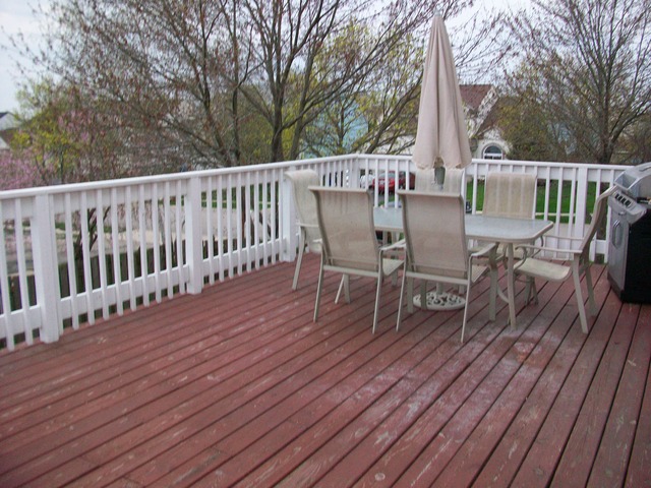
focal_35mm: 32
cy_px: 244
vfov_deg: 44.2
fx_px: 602
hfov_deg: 56.8
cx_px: 326
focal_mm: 5.7
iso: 120
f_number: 2.8
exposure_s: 1/80
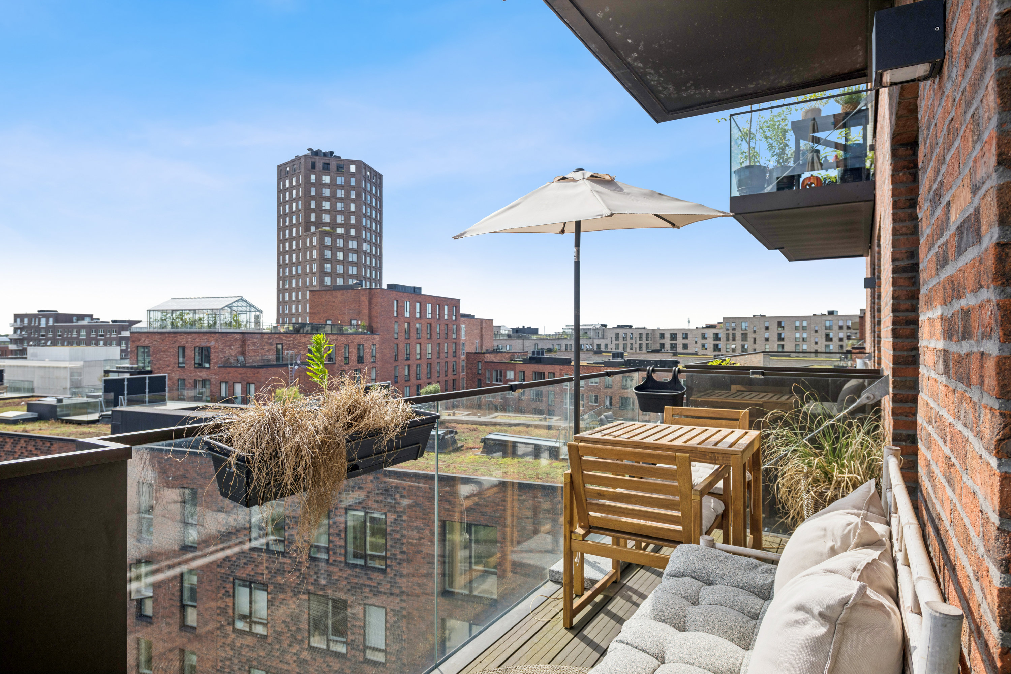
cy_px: 337
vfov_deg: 59.5
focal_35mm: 21
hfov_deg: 81.2
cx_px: 506
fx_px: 590
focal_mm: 21
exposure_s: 1/320
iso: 160
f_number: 9
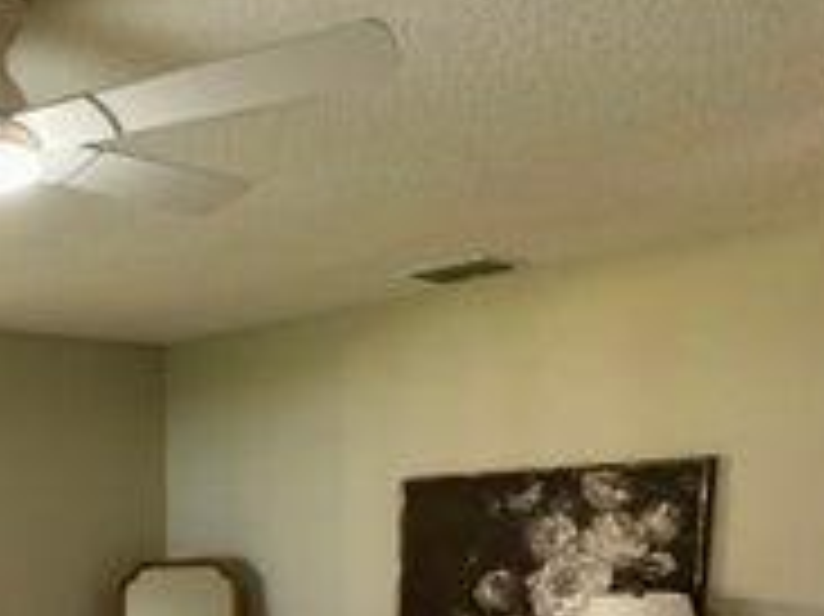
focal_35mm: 49
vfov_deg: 26.4
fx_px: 1166
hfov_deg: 33.2
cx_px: -117
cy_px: 737
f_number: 2.2
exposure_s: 1/120
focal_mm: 2.22
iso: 250
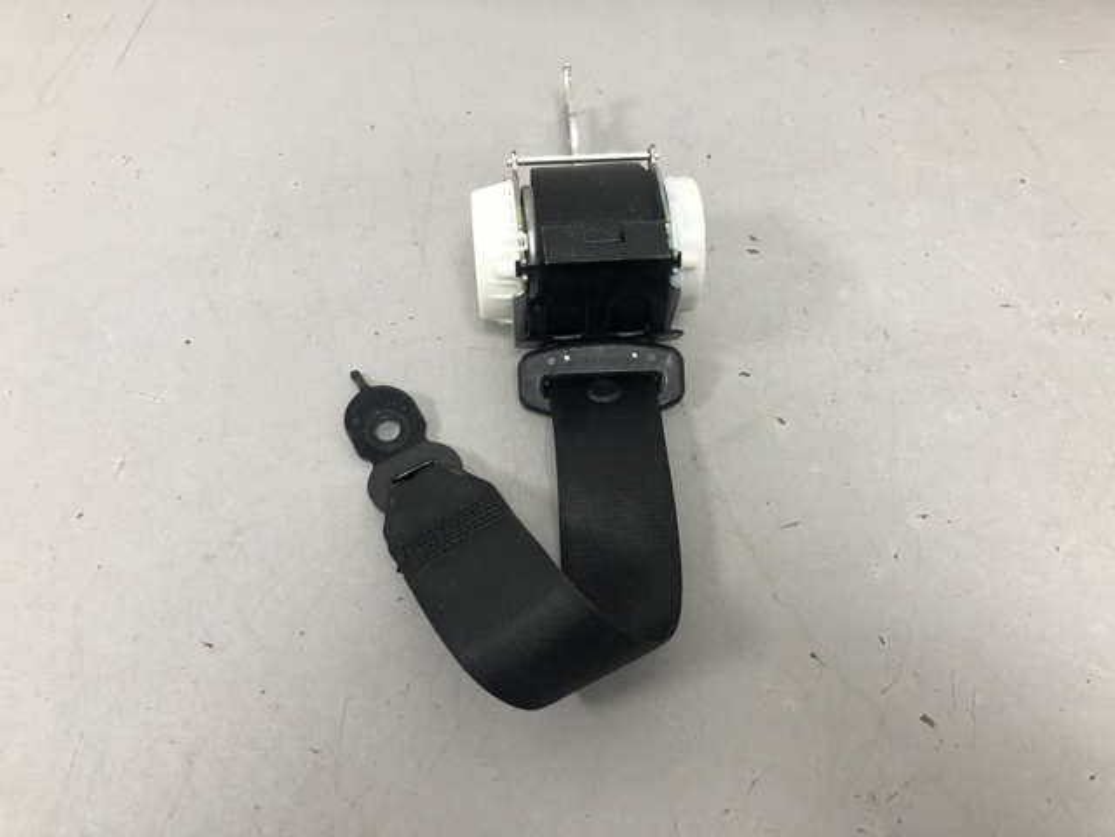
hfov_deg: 63.4
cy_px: 418
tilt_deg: -58.7
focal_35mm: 28
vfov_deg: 49.7
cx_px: 558
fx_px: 902
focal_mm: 4
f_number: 1.8
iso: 32
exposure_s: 1/25
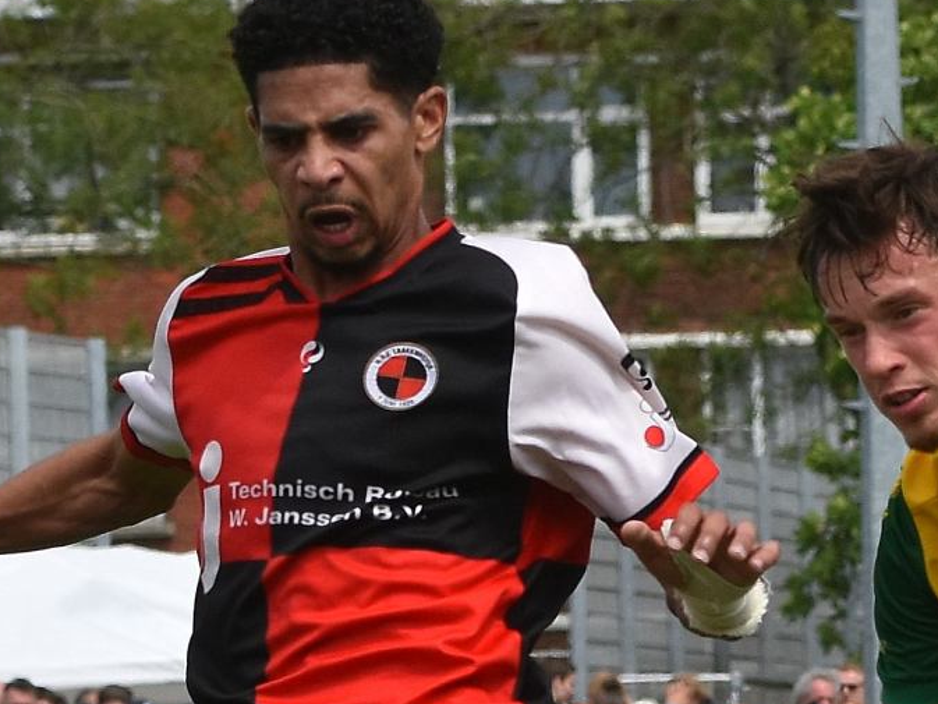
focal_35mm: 288
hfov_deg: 6.9
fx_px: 7805
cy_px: 807
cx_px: 813
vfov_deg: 5.1
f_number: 4
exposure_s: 1/2000
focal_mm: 70
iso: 250
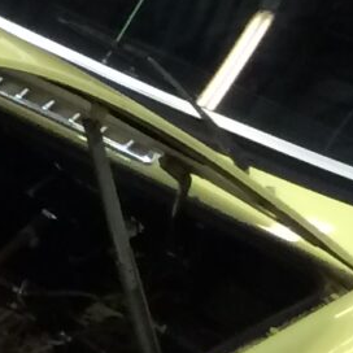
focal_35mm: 250
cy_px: -485
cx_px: -1177
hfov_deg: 5.7
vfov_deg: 6.7
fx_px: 2884
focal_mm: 4.12
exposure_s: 1/30
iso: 40
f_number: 2.2
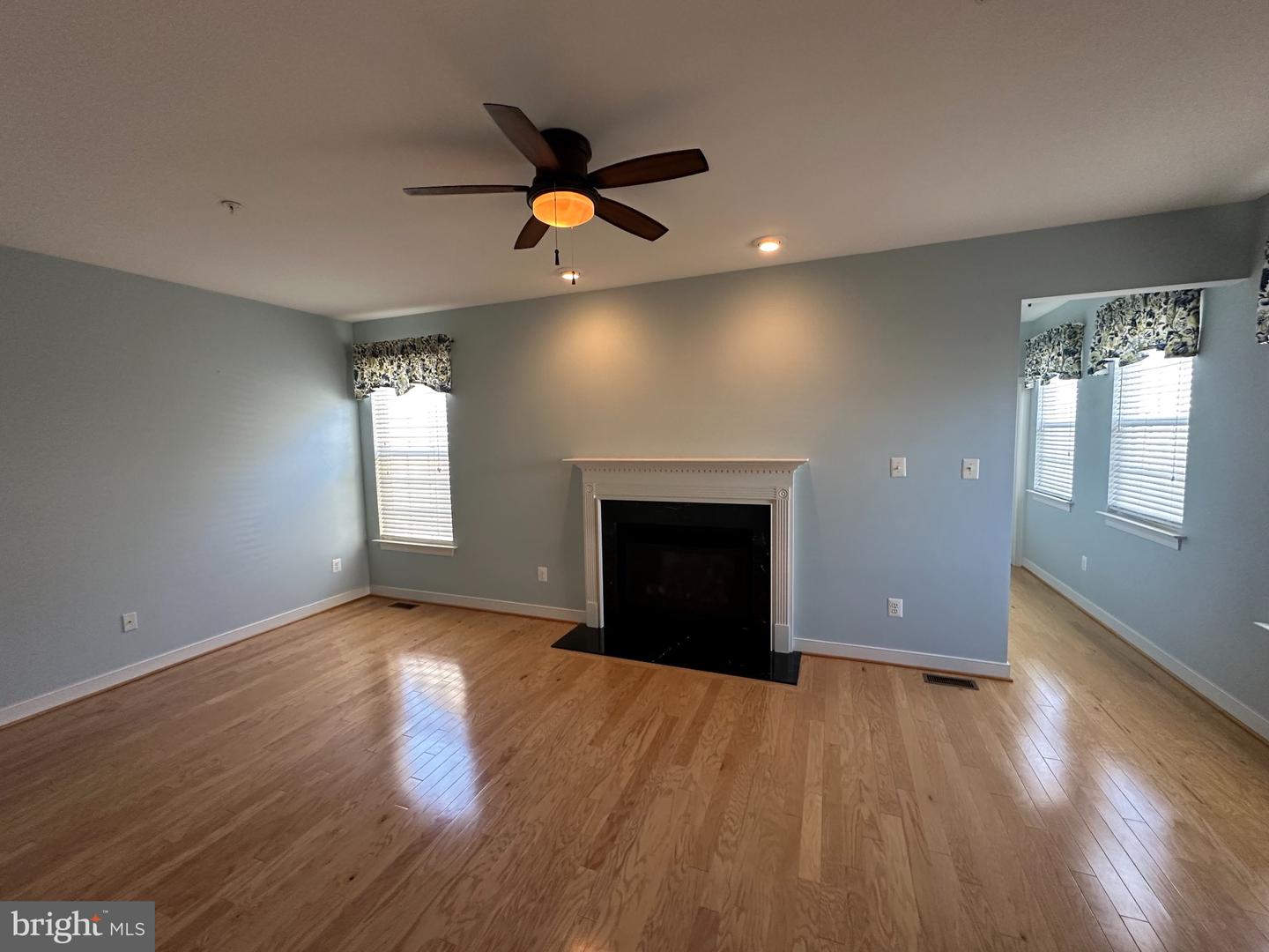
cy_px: 476
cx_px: 634
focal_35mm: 14
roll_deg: +1.2
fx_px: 513
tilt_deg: -5.0
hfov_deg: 102.1
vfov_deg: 85.7
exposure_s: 1/120
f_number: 2.2
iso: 250
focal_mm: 2.22
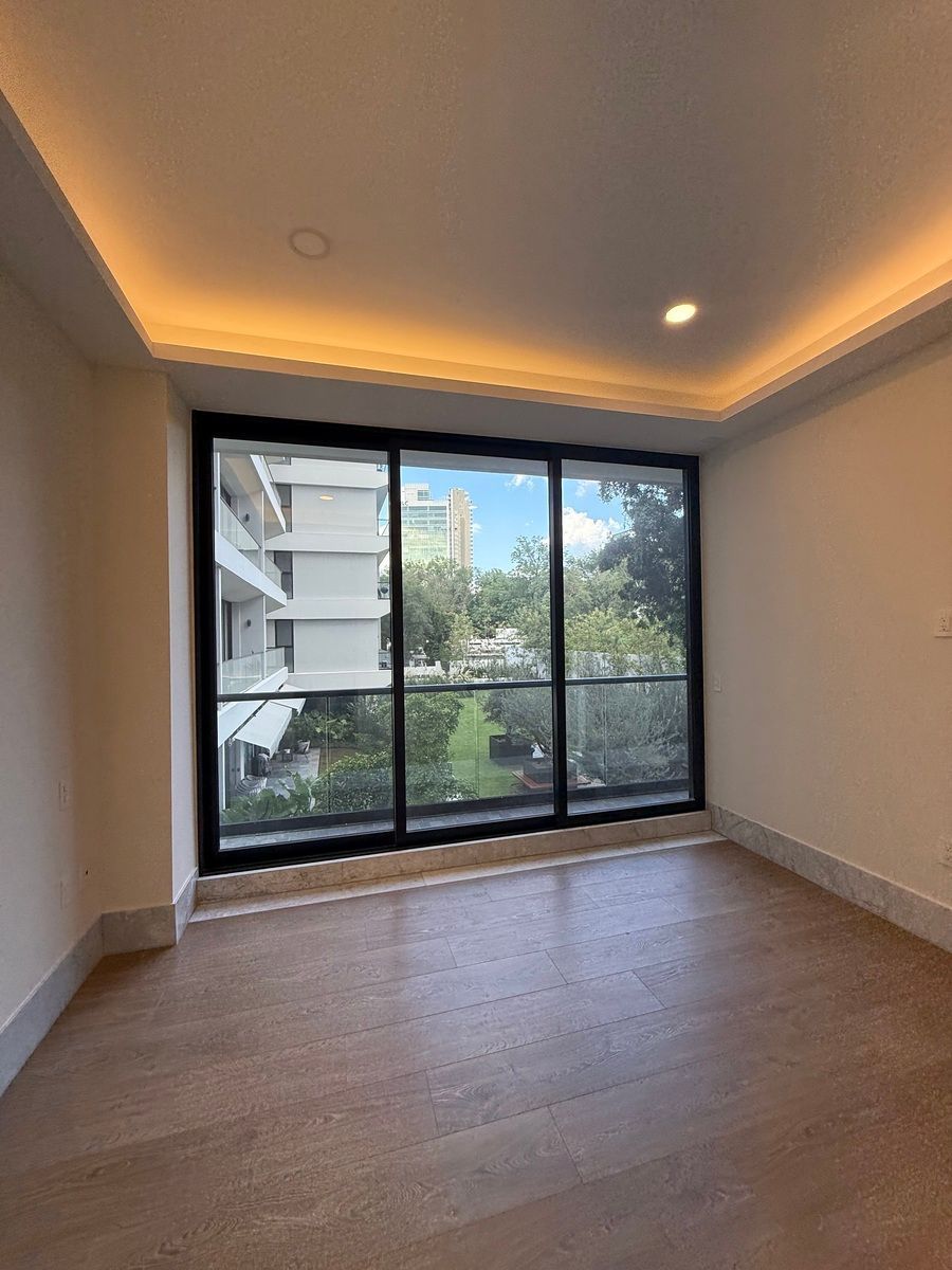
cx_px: 476
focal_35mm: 14
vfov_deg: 102.1
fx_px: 513
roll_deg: -0.1
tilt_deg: +2.7
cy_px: 635
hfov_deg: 85.7
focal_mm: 2.22
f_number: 2.2
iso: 64
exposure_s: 1/190
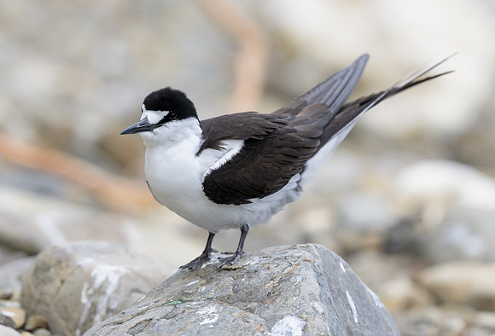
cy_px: 135
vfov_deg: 2.4
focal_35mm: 570
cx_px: 240
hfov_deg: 3.6
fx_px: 7879
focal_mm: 400
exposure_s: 1/2500
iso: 1100
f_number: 4.5
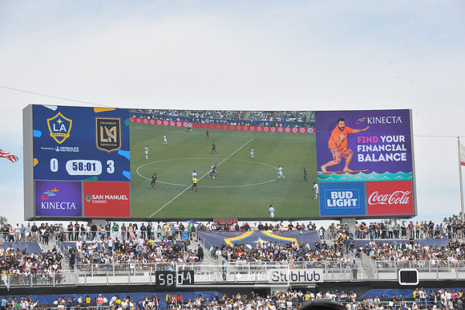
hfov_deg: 17.1
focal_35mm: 120
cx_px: 232
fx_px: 1549
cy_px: 155
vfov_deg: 11.4
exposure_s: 1/400
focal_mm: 120
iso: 320
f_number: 10
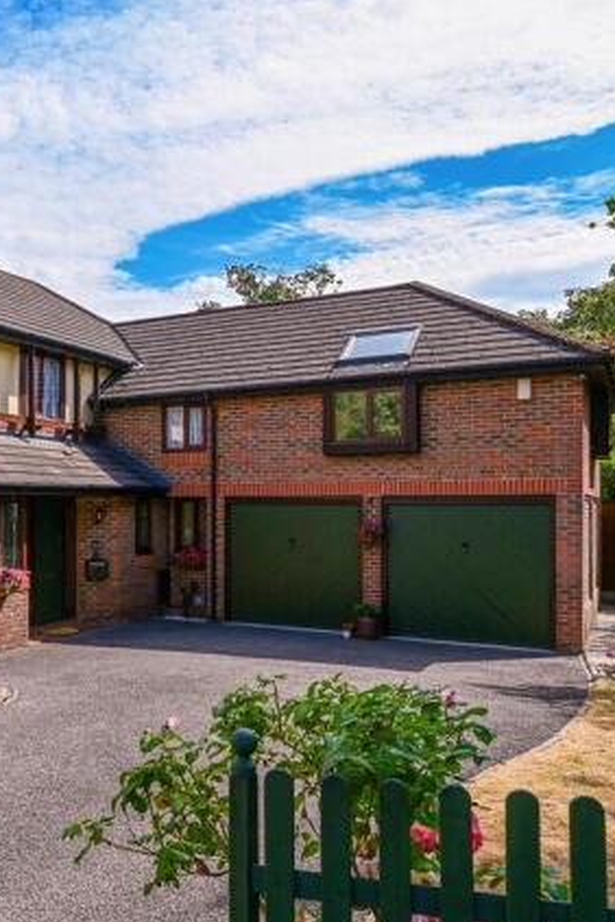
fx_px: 794
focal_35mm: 31
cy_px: 471
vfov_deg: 60.3
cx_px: 96
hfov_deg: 40.1
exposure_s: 1/1600
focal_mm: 20
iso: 400
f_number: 7.1
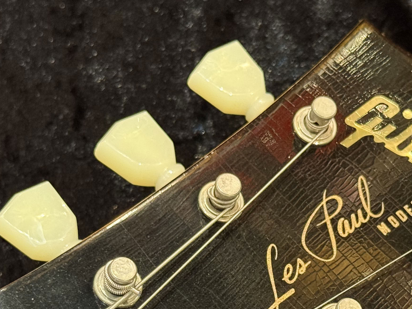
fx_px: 1321
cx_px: 236
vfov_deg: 13.2
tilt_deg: -65.6
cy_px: 304
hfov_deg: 17.7
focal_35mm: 111
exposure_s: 1/40
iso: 320
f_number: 1.78
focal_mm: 6.76
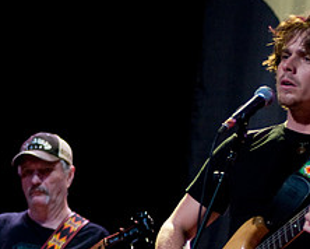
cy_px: 131
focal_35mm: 349
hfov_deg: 5.5
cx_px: 27
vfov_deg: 4.4
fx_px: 3207
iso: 800
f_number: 3.2
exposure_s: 1/320
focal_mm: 95
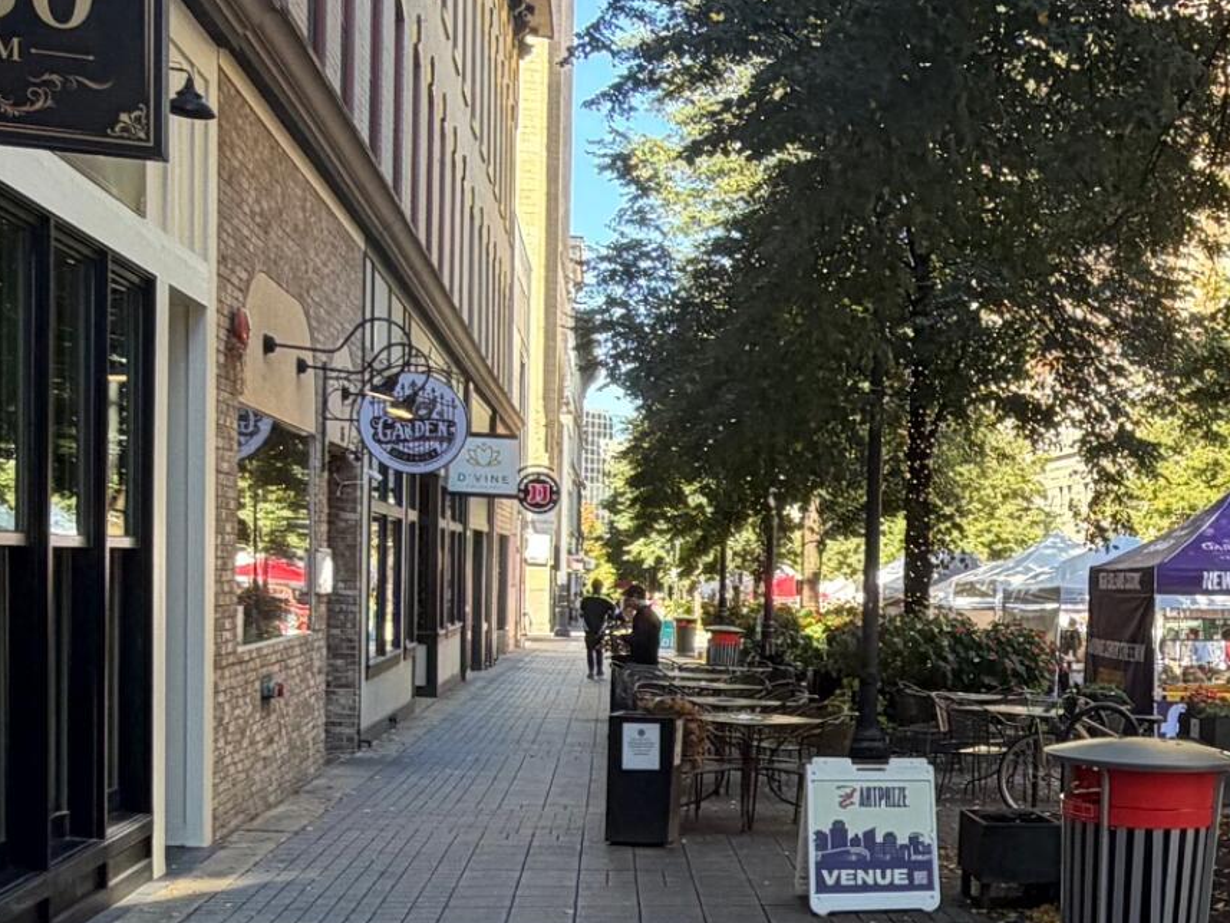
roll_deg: -2.0
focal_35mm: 49
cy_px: 692
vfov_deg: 29.2
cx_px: 1180
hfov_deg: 35.8
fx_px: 1741
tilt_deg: -4.1
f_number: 2.2
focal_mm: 2.22
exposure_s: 1/121
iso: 64
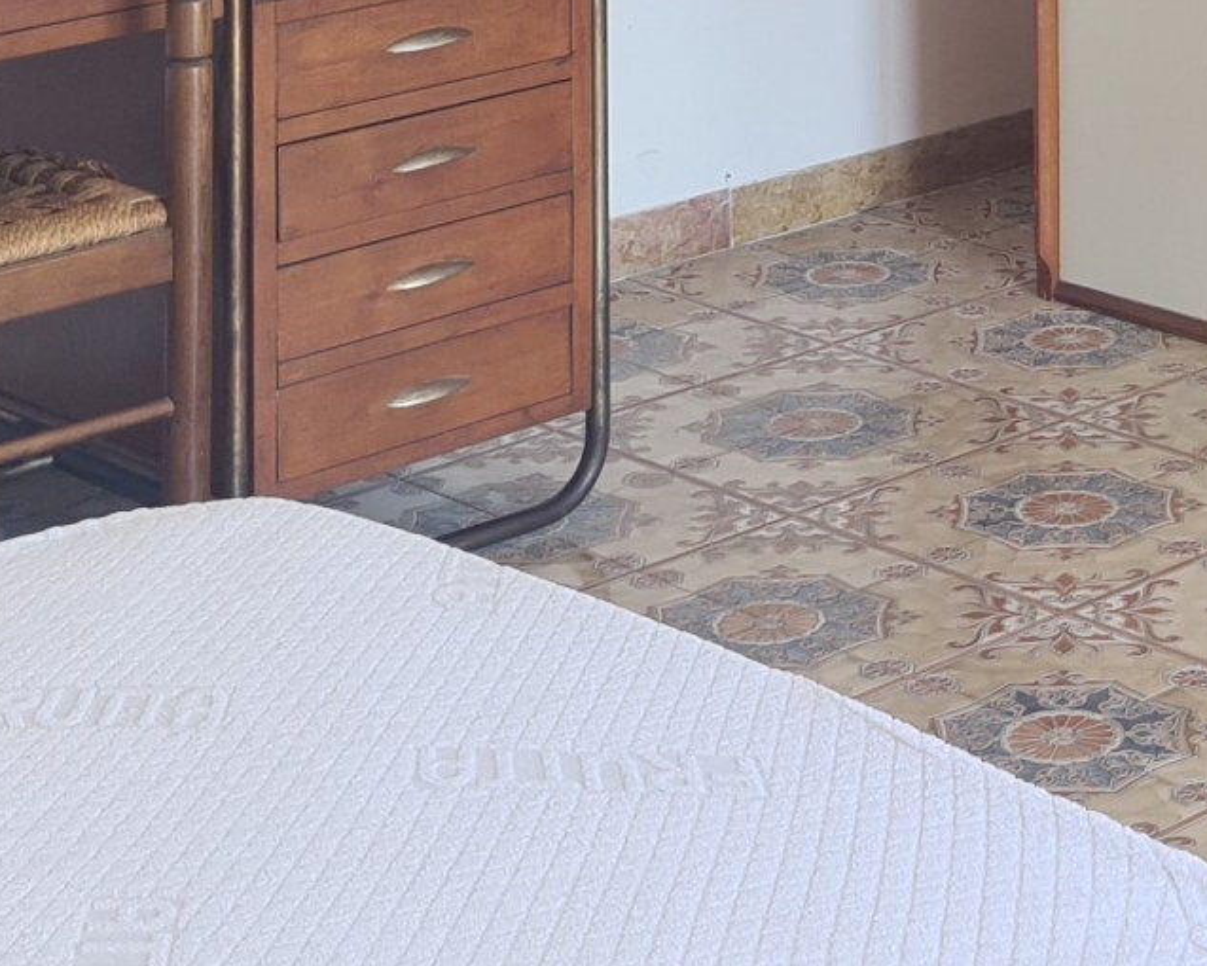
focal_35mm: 102
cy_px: -652
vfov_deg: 13.8
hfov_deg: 18.2
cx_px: 1290
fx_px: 3645
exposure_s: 1/117
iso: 50
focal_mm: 5.4
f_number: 1.8
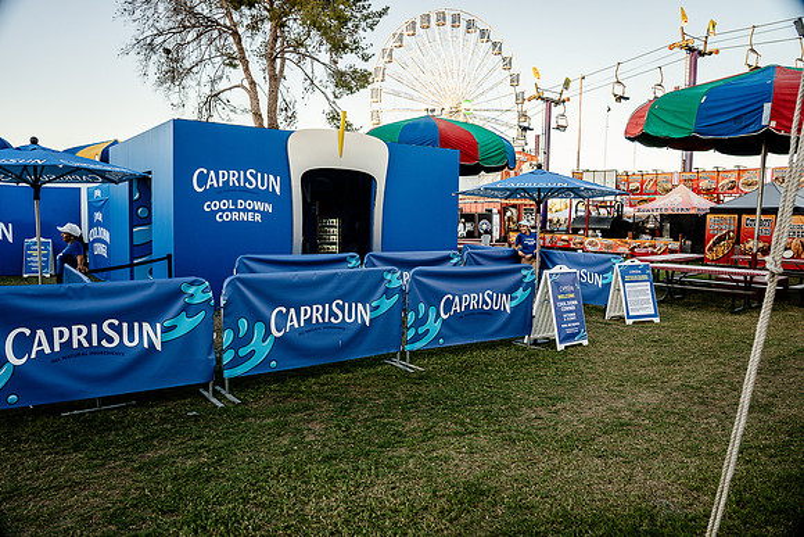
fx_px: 536
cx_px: 402
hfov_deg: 73.7
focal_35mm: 24
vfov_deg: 53.2
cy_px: 268
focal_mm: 24
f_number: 4
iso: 320
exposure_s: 1/200
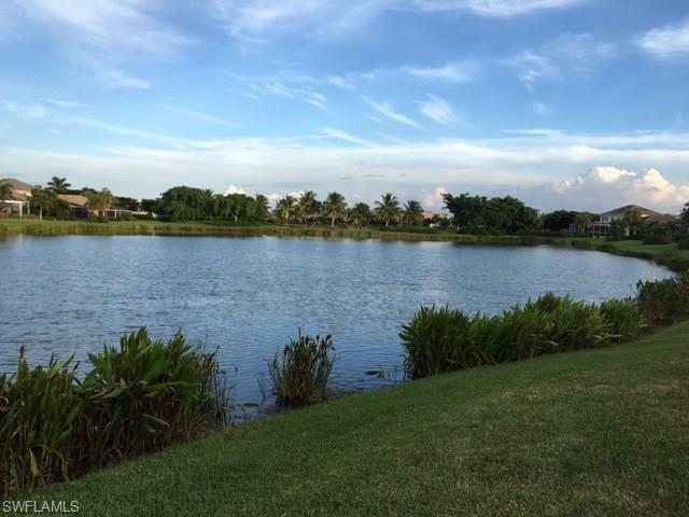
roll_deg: -1.6
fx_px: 577
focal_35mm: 29
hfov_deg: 61.7
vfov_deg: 48.2
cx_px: 344
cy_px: 258
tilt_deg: -1.1
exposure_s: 1/484
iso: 25
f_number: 2.2
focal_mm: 4.15
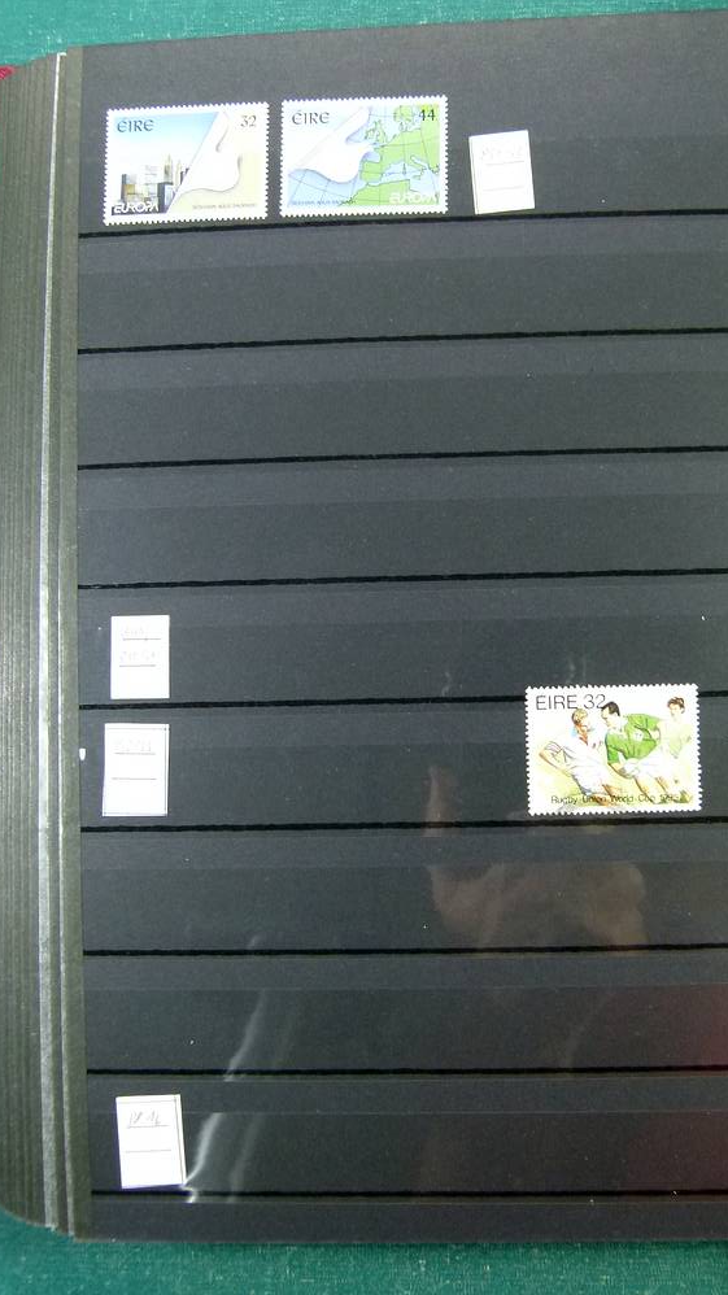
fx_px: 1305
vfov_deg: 52.8
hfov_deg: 31.0
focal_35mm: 38
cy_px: 641
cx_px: 462
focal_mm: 6.1
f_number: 3
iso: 200
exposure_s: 1/60
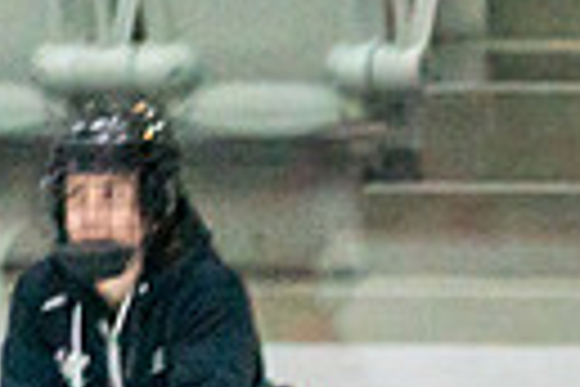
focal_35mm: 1242
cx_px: 937
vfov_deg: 1.1
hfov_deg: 1.7
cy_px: 963
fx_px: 20008
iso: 3200
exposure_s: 1/1250
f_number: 2.8
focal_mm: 200
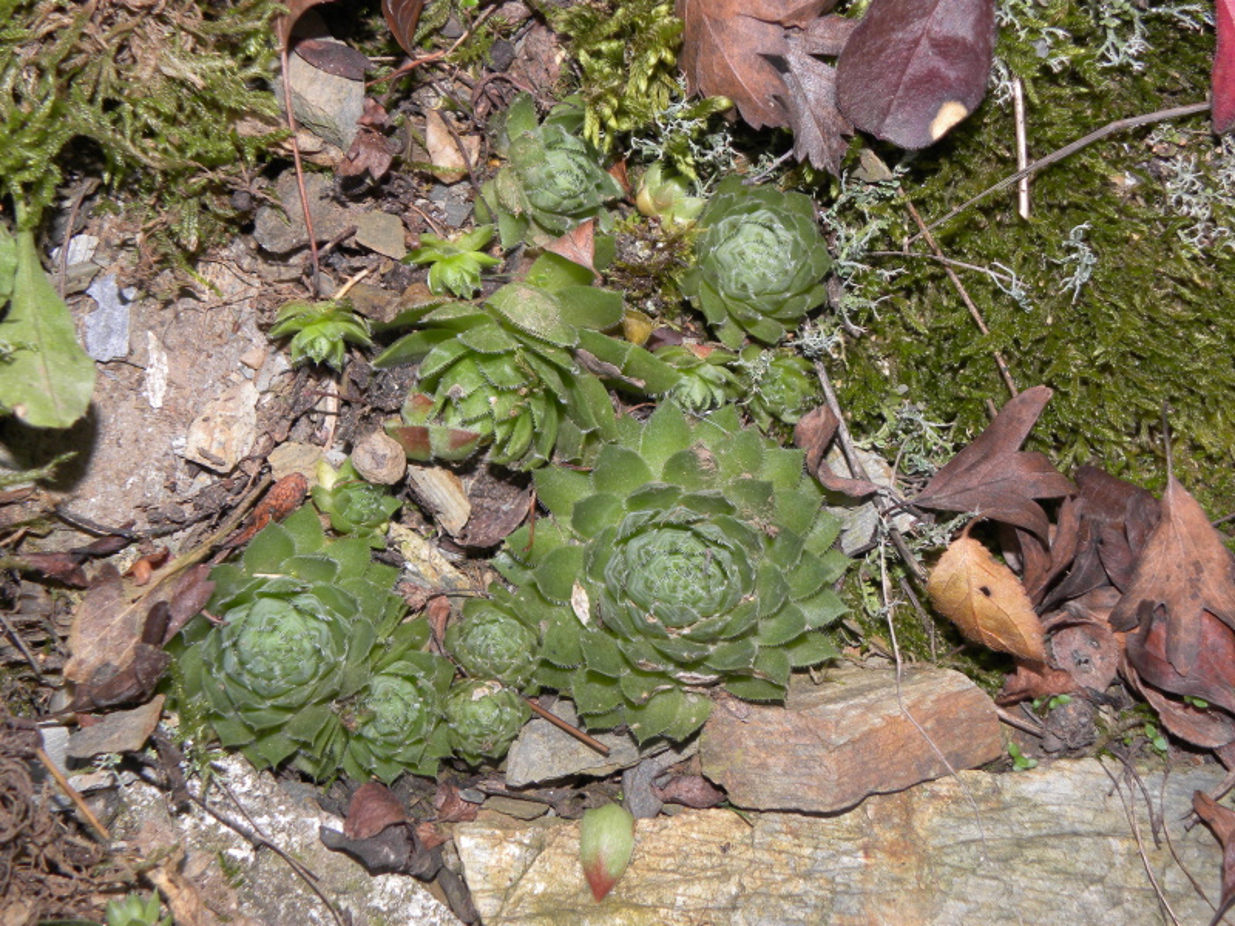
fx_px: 2069
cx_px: 618
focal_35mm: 58
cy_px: 463
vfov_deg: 25.2
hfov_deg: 33.2
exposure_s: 1/20
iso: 64
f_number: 3.5
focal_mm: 10.3
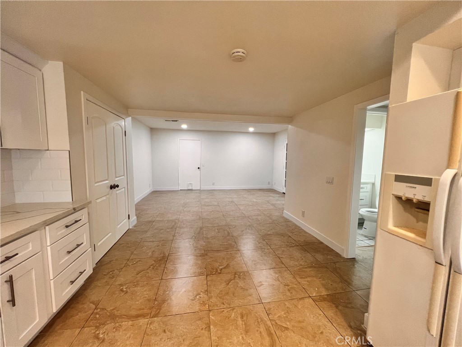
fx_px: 174
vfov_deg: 89.9
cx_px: 231
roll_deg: -0.8
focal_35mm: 13
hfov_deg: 106.2
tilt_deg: -6.1
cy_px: 174
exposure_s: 1/120
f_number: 1.8
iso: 160
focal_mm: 1.57
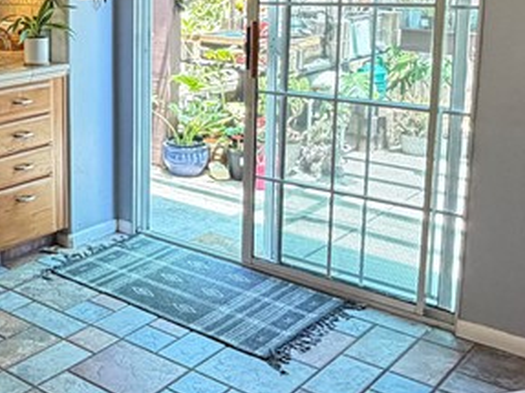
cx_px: -2
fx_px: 758
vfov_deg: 28.6
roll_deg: +2.7
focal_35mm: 50
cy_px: 88
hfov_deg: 34.7
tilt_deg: -10.7
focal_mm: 2.22
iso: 320
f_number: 2.2
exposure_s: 1/60
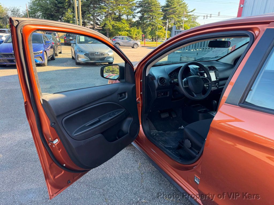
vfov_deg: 56.8
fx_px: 190
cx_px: 137
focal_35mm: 24
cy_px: 102
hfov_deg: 71.6
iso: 100
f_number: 1.78
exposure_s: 1/301
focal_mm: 6.76
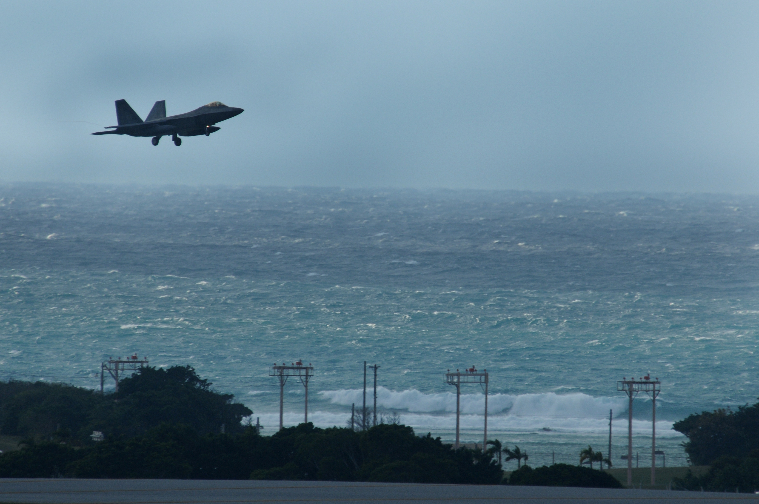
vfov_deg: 2.3
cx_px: 380
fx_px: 12635
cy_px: 252
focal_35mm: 600
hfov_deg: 3.4
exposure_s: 1/500
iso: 320
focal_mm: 400
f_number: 6.3
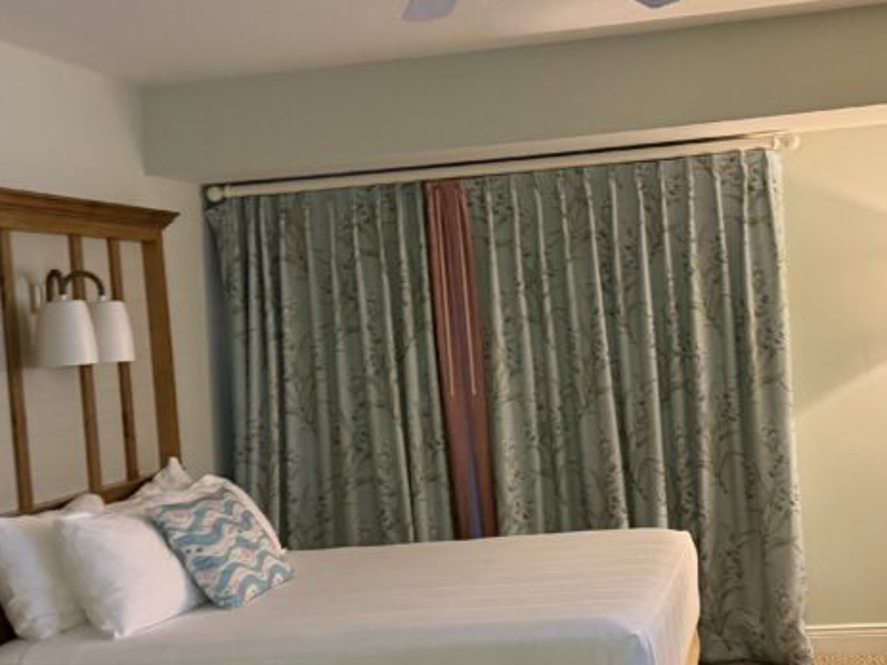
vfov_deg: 27.5
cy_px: 331
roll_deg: +5.8
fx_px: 1358
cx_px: 591
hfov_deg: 35.8
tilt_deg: +0.1
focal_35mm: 53
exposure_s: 1/60
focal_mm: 6.76
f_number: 1.78
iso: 800
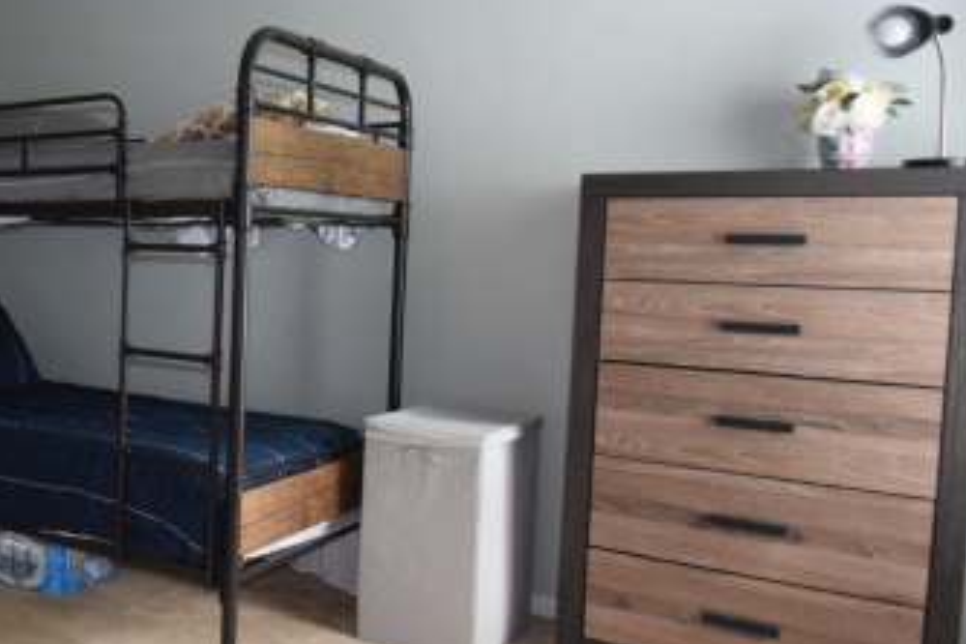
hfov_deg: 44.4
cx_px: 12
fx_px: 996
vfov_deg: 35.8
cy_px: 273
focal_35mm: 37
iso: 800
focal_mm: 11
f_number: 4.5
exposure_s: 1/80
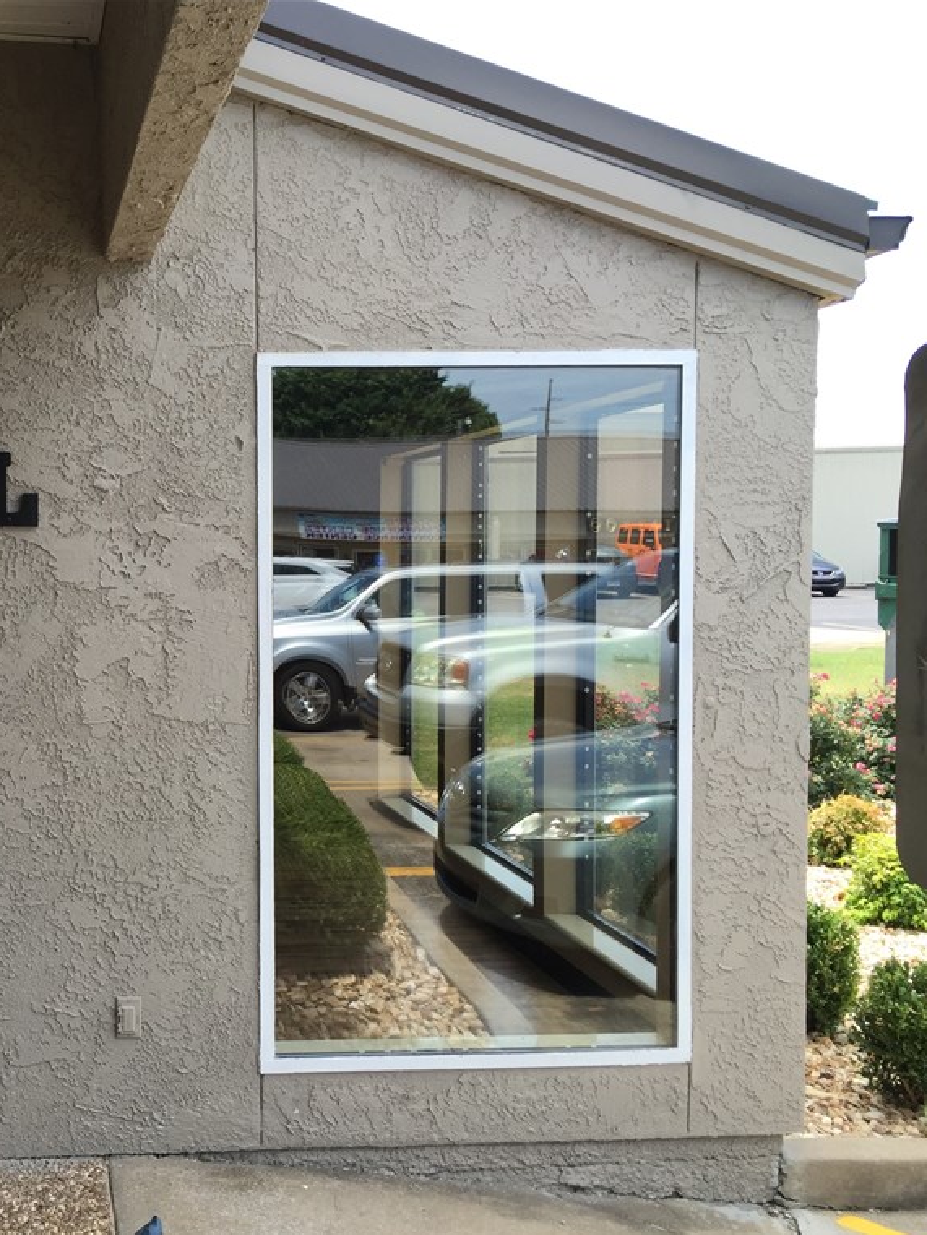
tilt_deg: -2.4
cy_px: 622
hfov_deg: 35.0
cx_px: 122
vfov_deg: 47.9
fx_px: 1392
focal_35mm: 39
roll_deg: -1.9
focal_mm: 4.15
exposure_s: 1/384
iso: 32
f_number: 2.2
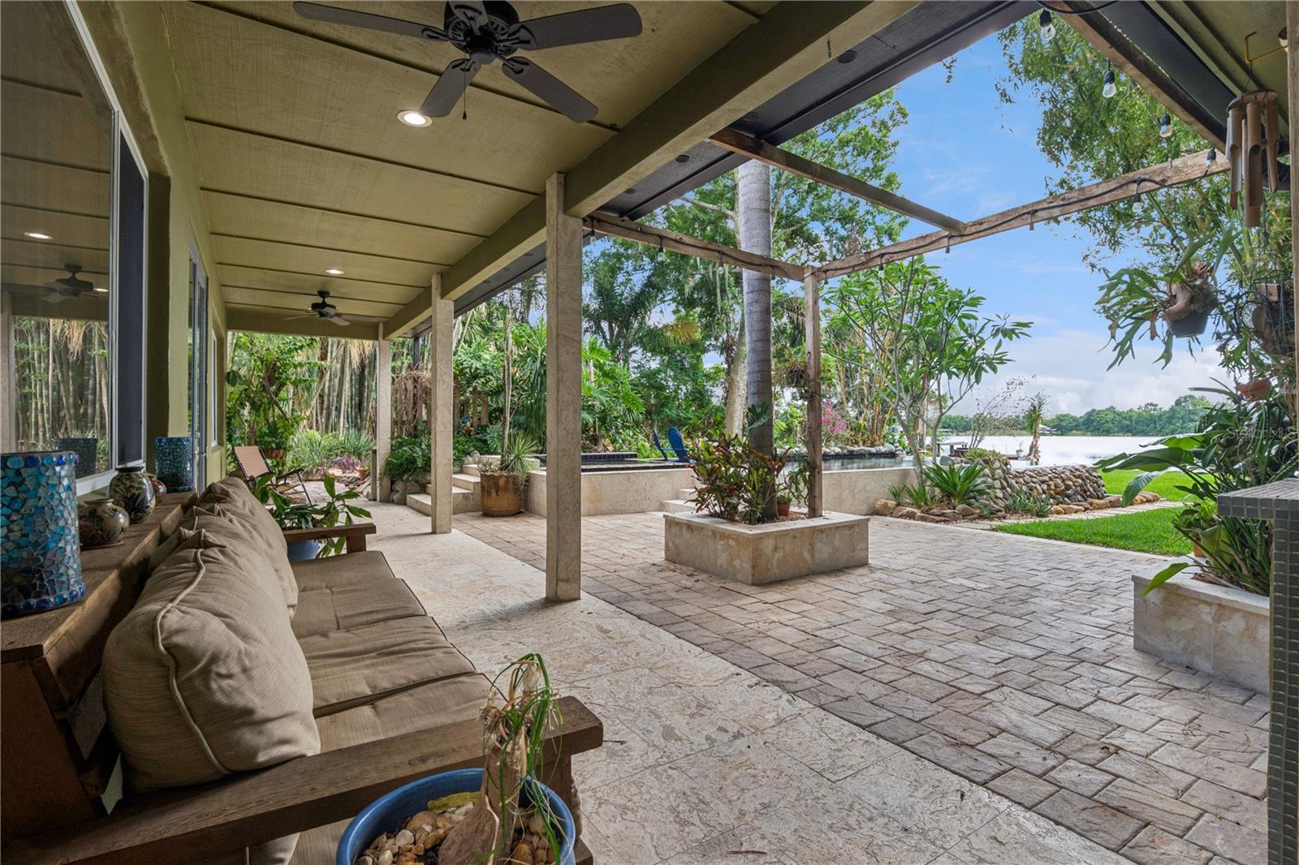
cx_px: 650
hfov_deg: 96.7
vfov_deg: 73.7
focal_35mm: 16
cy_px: 432
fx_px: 577
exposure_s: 1/20
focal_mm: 16
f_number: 16
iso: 320
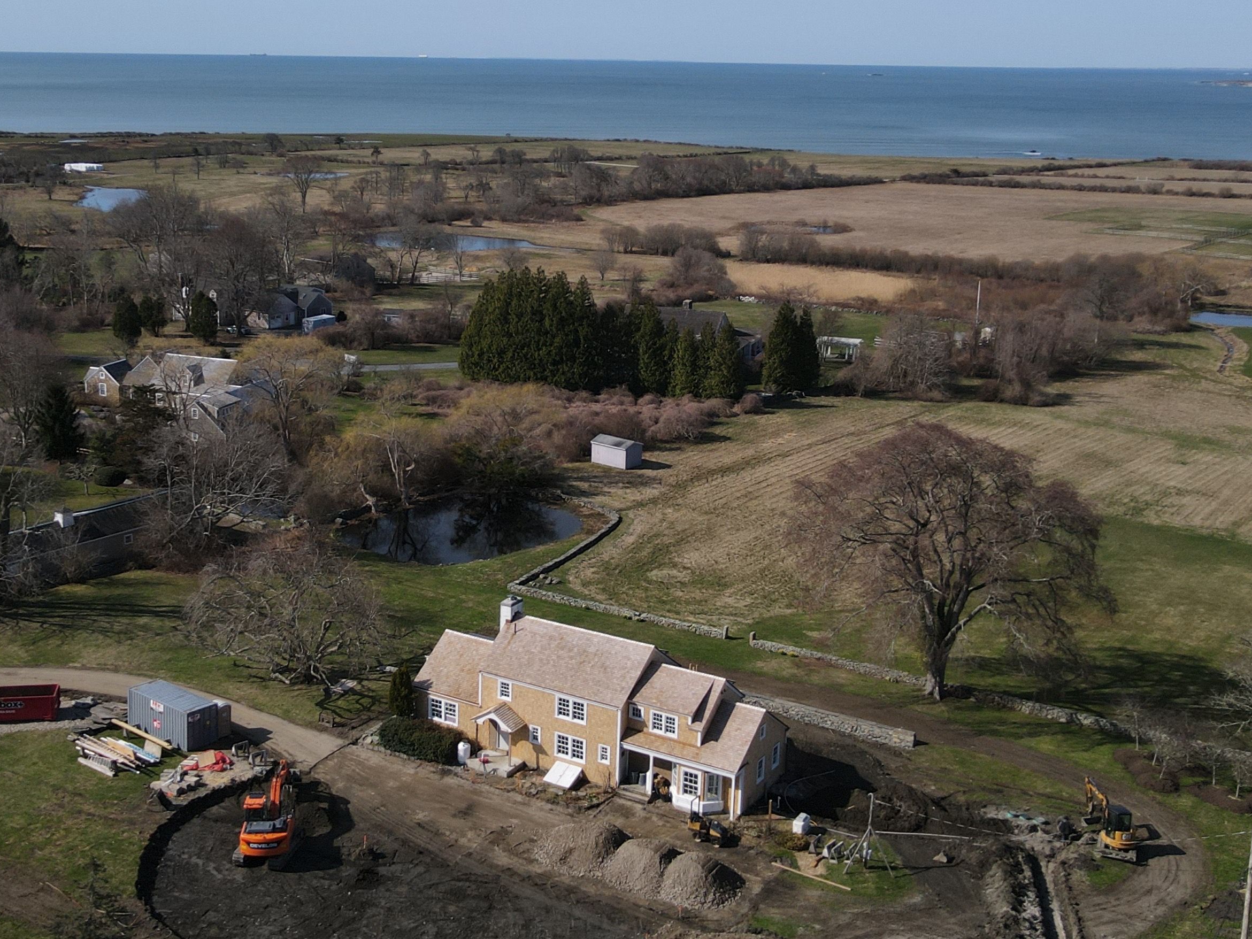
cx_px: 492
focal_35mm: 41
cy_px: 364
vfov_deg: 35.0
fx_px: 1483
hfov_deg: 45.5
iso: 110
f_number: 2.8
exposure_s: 1/1250
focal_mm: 4.5
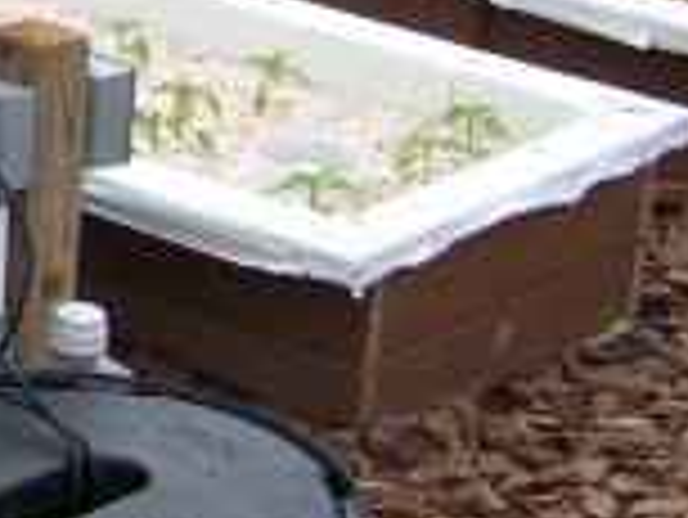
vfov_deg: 8.4
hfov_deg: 10.5
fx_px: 3461
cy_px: -142
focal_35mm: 174
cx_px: -634
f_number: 2.8
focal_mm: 6.3
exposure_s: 1/400
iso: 64
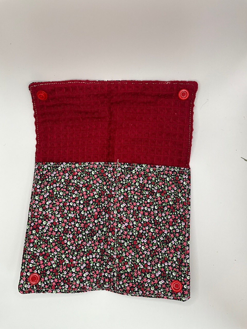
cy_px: 164
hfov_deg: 48.2
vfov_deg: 61.7
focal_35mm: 29
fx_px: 276
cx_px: 124
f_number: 1.8
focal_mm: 3
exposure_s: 1/146
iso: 20
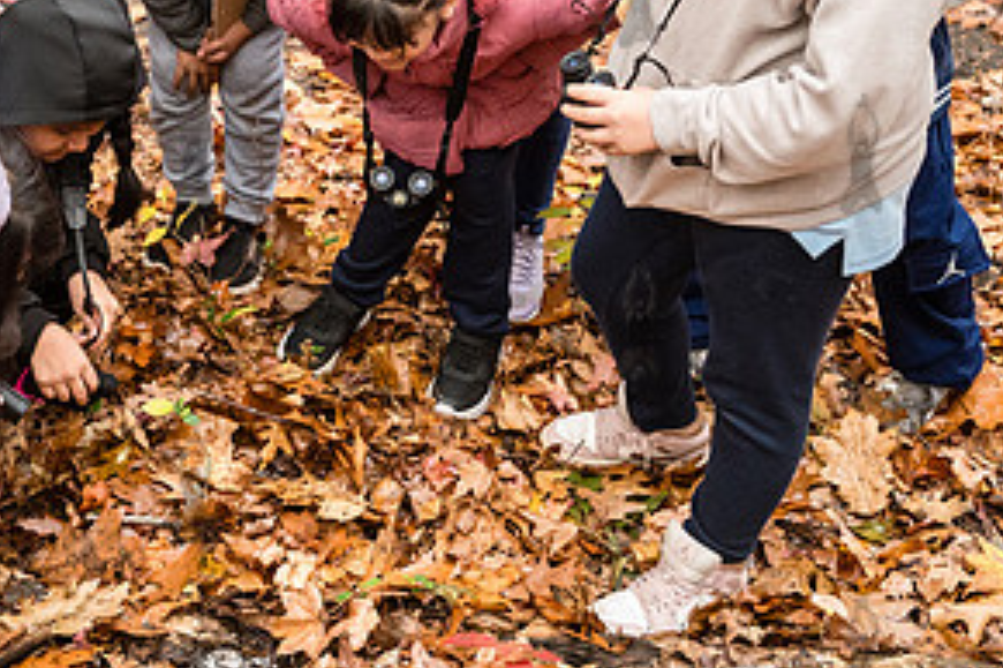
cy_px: 152
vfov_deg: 19.3
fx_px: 1949
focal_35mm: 70
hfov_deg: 28.2
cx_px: 190
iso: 6400
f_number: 3.5
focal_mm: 35
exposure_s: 1/400
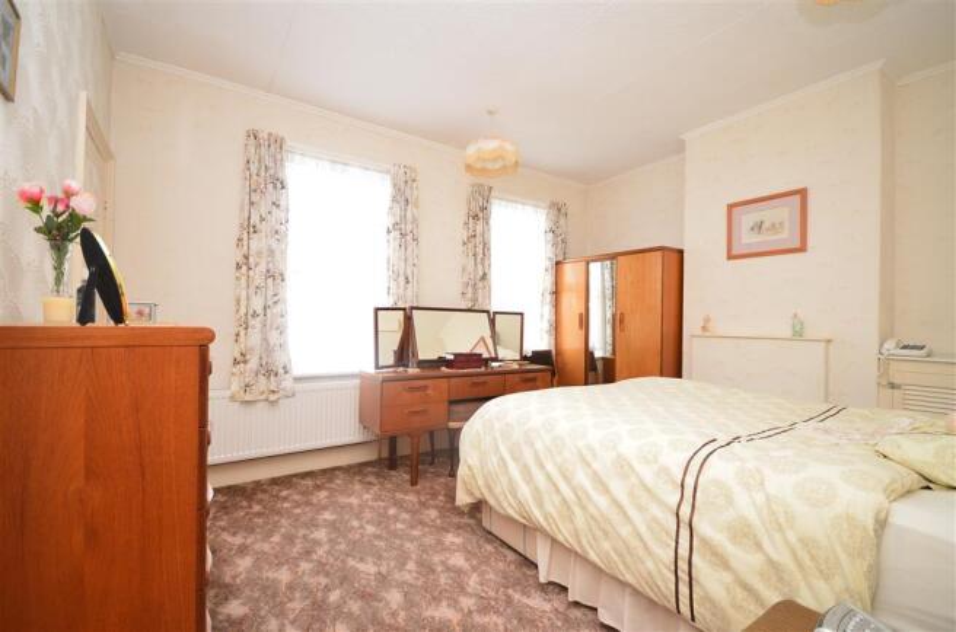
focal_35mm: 15
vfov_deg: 77.0
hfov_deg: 100.5
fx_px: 397
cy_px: 316
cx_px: 478
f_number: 5
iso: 200
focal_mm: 10
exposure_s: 1/20
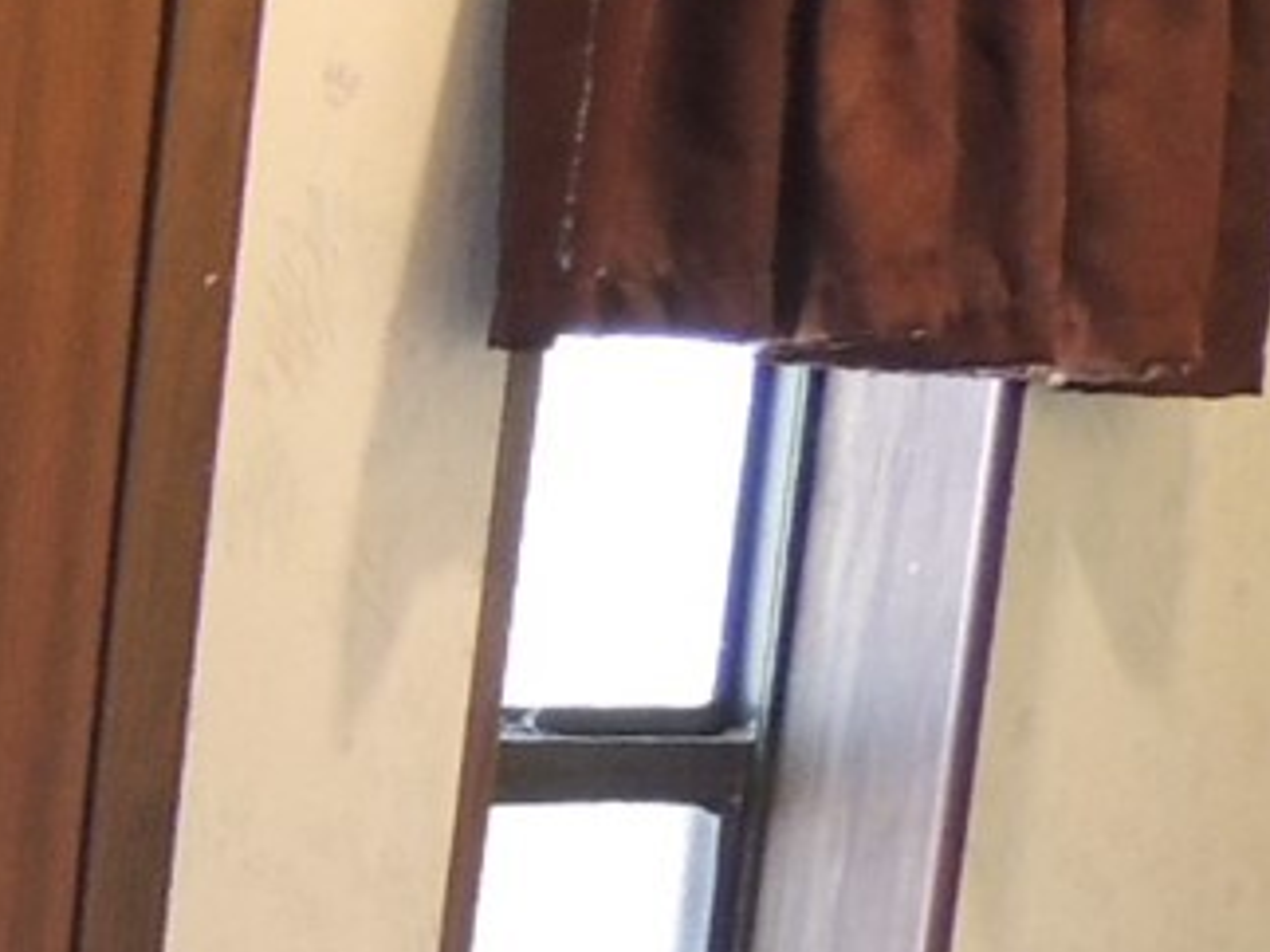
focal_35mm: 119
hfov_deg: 13.5
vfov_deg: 11.8
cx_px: -1486
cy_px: 1487
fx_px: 4364
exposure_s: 1/40
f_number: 3
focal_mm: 4.3
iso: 360
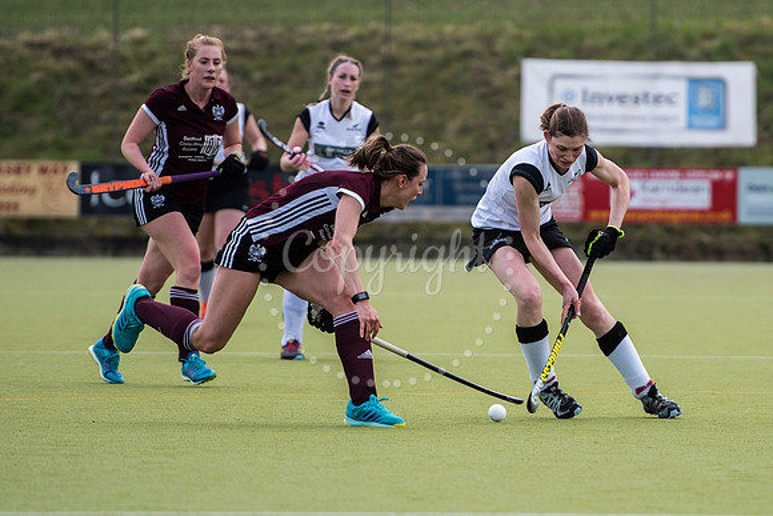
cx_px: 527
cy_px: 221
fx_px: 8816
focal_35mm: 410
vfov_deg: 3.4
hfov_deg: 5.0
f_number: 3.2
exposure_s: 1/1250
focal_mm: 195
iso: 180
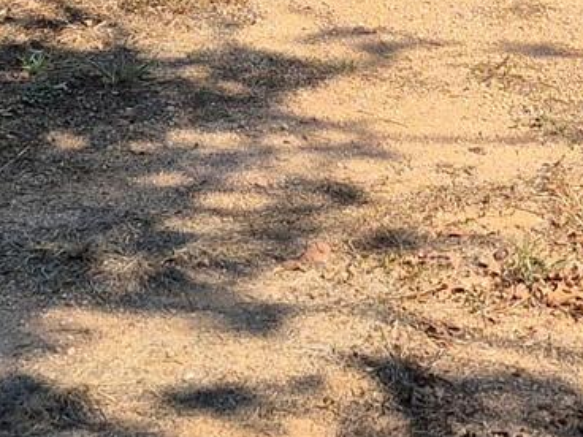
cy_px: -366
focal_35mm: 128
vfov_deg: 10.8
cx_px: 402
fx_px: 2156
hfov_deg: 15.4
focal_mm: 5.4
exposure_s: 1/1332
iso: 25
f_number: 1.8
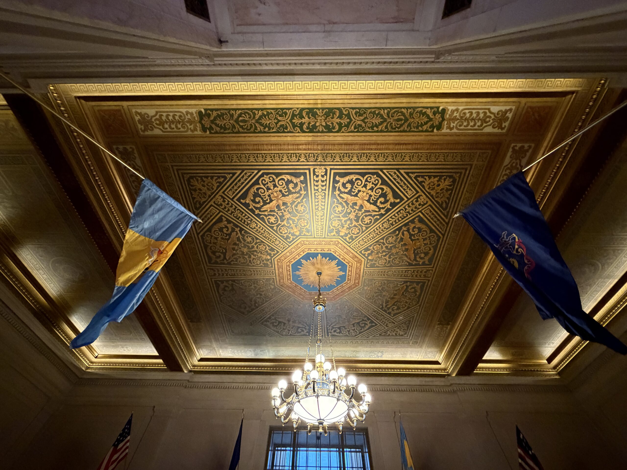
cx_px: 314
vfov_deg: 85.7
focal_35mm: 14
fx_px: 254
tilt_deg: +55.5
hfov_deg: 102.1
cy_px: 235
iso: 1000
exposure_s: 1/40
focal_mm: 2.22
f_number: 2.2
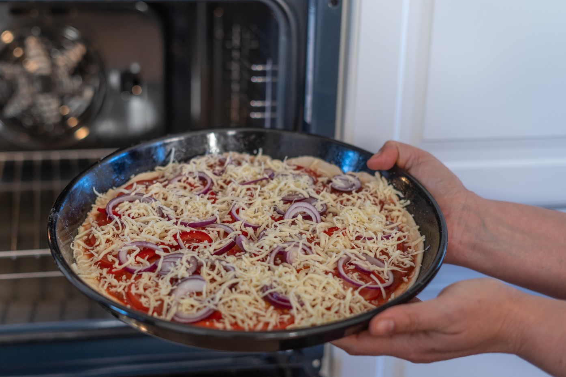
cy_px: 212
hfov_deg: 34.5
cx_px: 251
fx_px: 912
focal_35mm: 58
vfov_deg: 23.4
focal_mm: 50
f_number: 2.5
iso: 320
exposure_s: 1/60
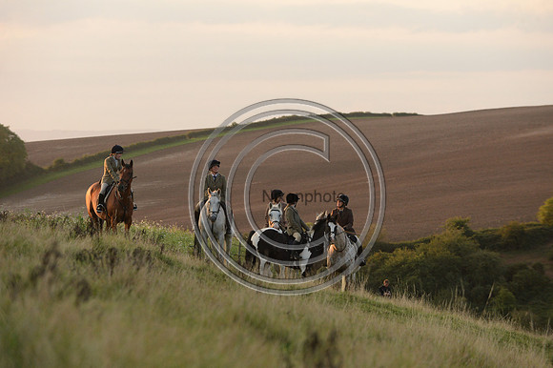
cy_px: 184
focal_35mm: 200
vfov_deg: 6.9
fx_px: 3070
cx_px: 276
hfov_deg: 10.3
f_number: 5.6
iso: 2500
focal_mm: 200
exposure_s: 1/1000
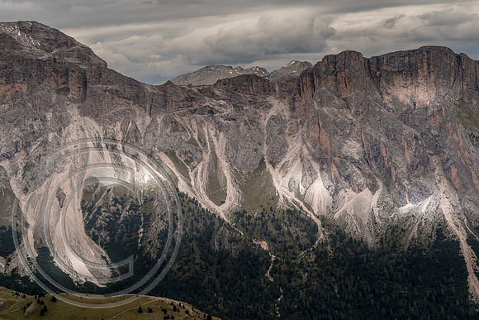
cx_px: 240
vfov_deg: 13.0
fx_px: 1397
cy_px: 160
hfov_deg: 19.5
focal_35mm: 105
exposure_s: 1/160
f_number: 5.6
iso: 125
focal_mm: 70
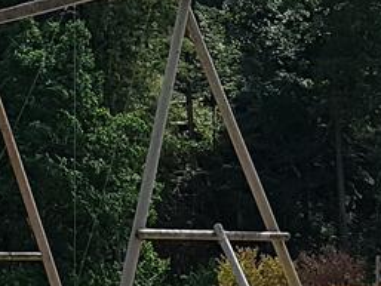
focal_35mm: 162
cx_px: 636
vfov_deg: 8.6
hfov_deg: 11.5
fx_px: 1784
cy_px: 594
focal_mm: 4.2
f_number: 1.7
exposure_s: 1/3024
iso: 50
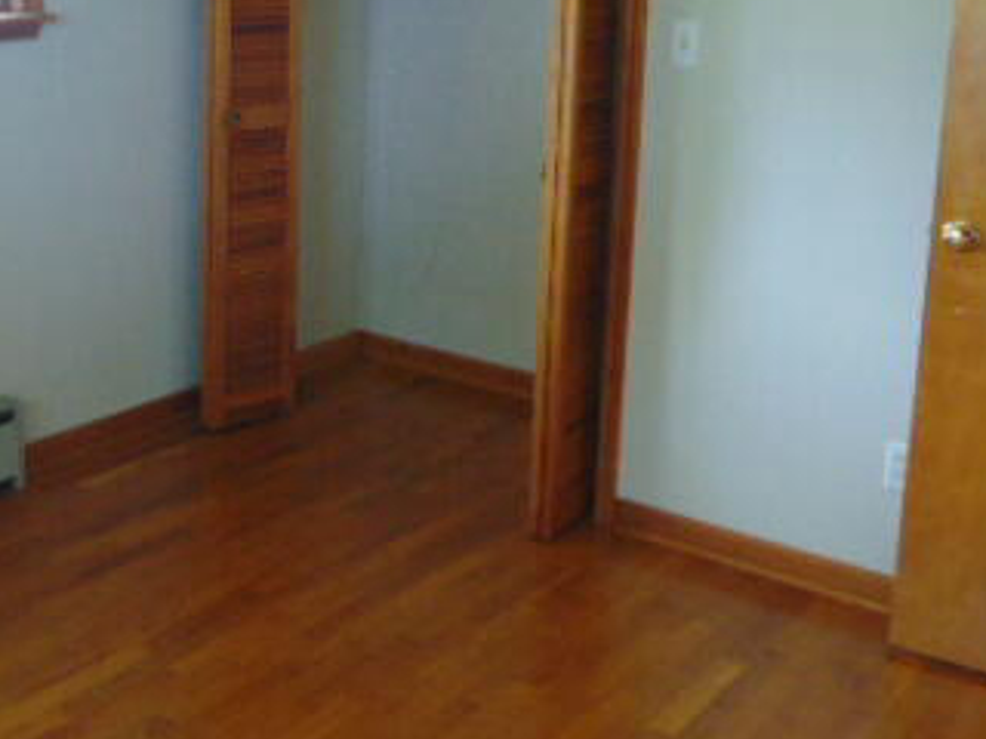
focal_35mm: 50
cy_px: 172
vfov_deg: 28.6
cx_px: 339
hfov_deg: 37.8
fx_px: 1424
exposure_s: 1/30
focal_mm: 4.5
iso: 200
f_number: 3
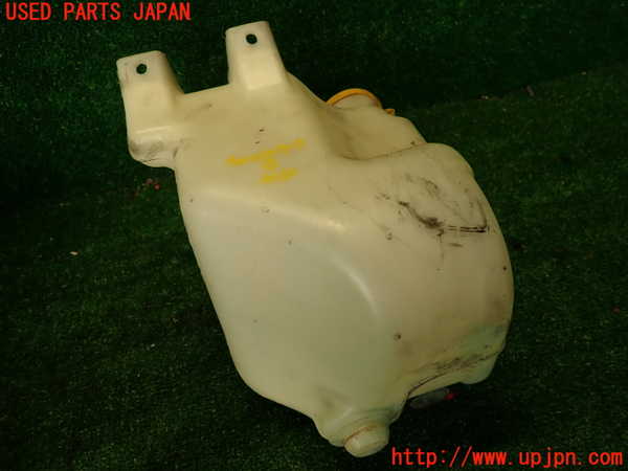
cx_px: 314
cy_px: 236
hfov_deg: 69.4
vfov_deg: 54.9
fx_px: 454
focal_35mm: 25
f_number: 2
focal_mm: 4.5
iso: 100
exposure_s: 1/60
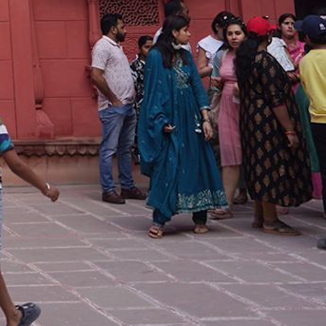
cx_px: -290
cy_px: -296
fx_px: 1268
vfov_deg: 13.0
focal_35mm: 119
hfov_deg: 13.0
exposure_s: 1/100
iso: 100
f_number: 6.3
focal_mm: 24
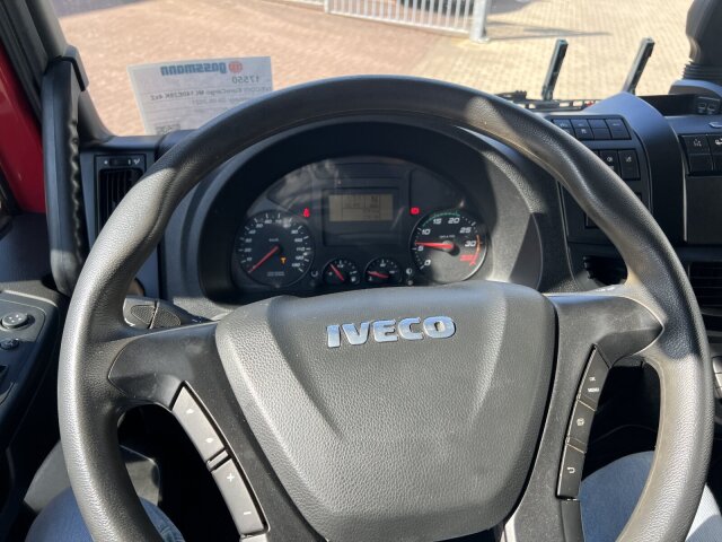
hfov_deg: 67.3
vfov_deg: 53.1
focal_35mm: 26
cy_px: 271
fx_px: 542
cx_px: 361
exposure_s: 1/367
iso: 50
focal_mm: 5.7
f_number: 1.5
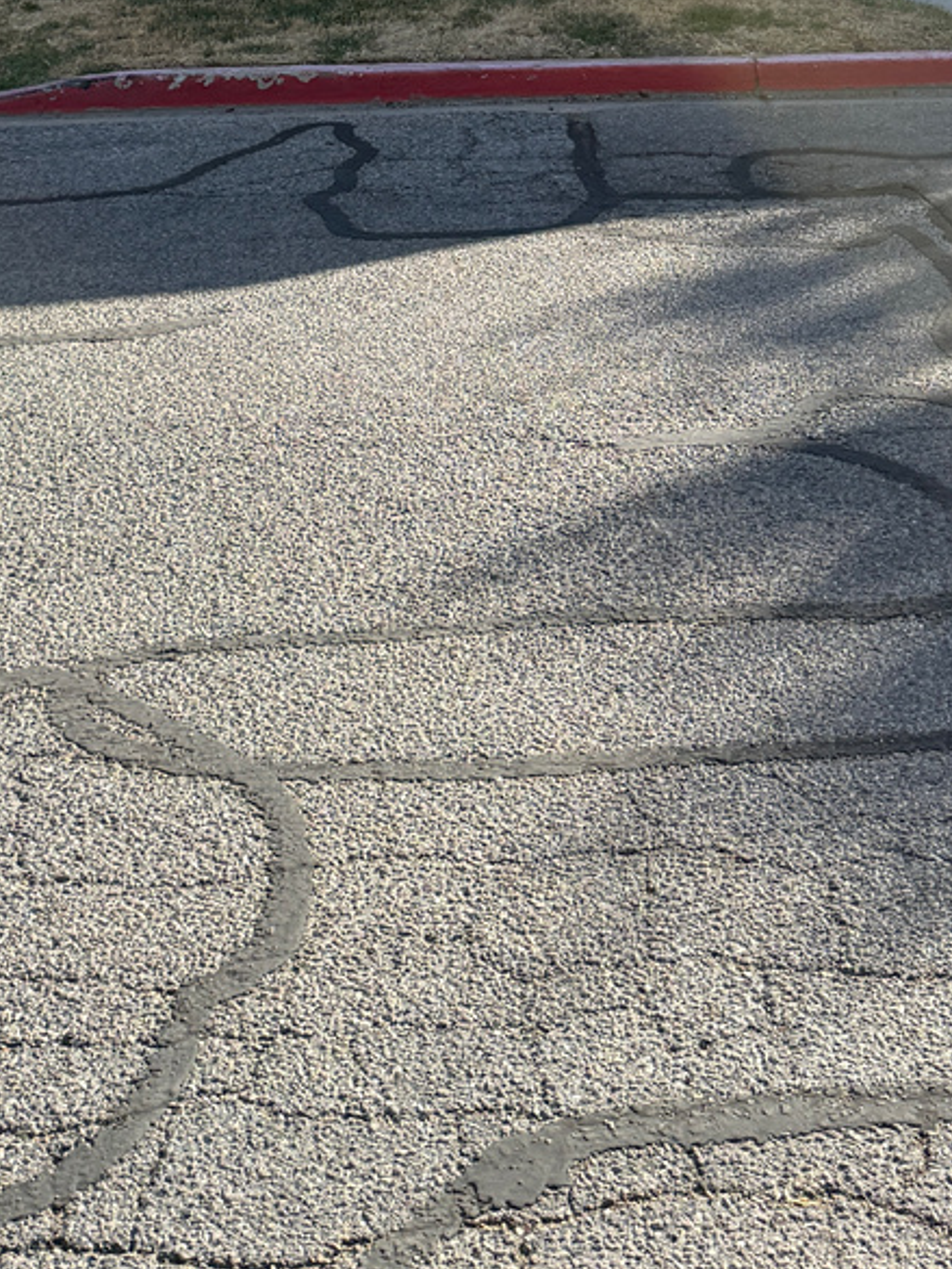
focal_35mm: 63
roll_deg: +0.9
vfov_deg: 27.4
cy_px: -213
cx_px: 638
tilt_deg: -4.0
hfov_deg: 23.2
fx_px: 2309
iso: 100
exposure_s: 1/2907
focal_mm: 6.76
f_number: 1.78
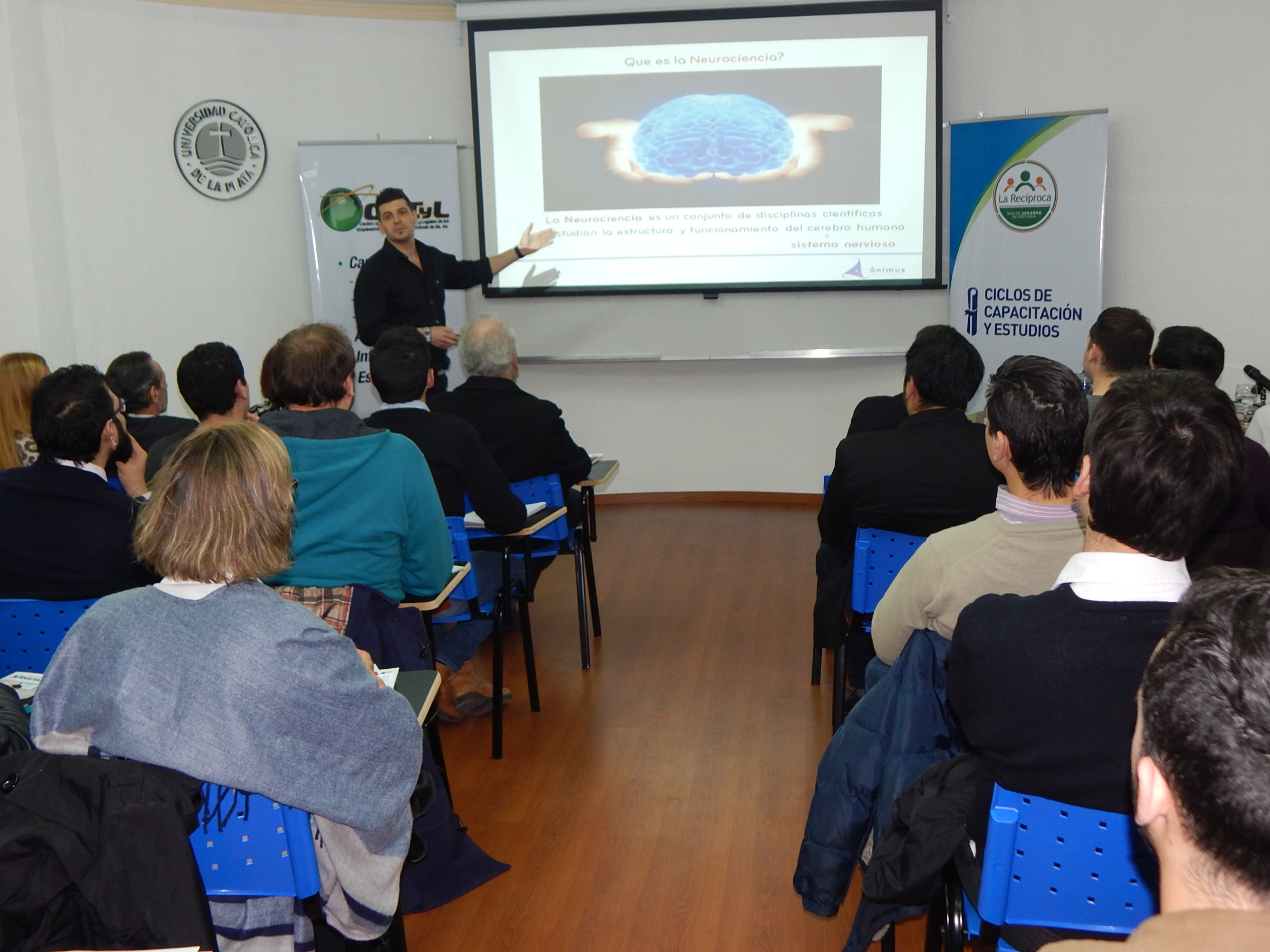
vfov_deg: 37.7
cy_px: 476
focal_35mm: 38
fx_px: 1394
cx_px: 635
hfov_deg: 49.0
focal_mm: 6.8
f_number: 3.4
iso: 200
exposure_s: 1/30
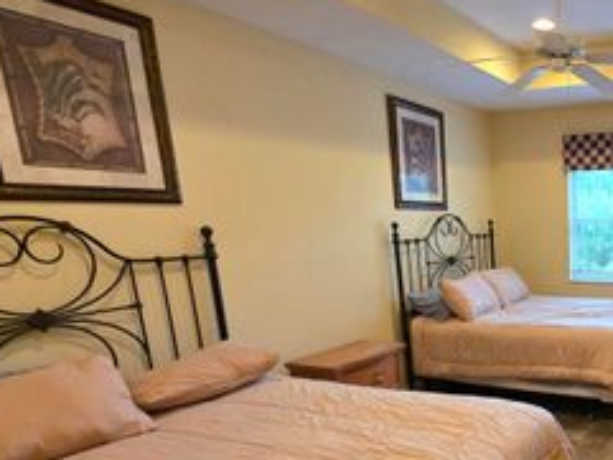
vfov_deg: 49.9
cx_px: 598
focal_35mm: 27
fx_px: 478
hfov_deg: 53.2
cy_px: 329
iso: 160
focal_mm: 2.2
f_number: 1.9
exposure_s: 1/60.2
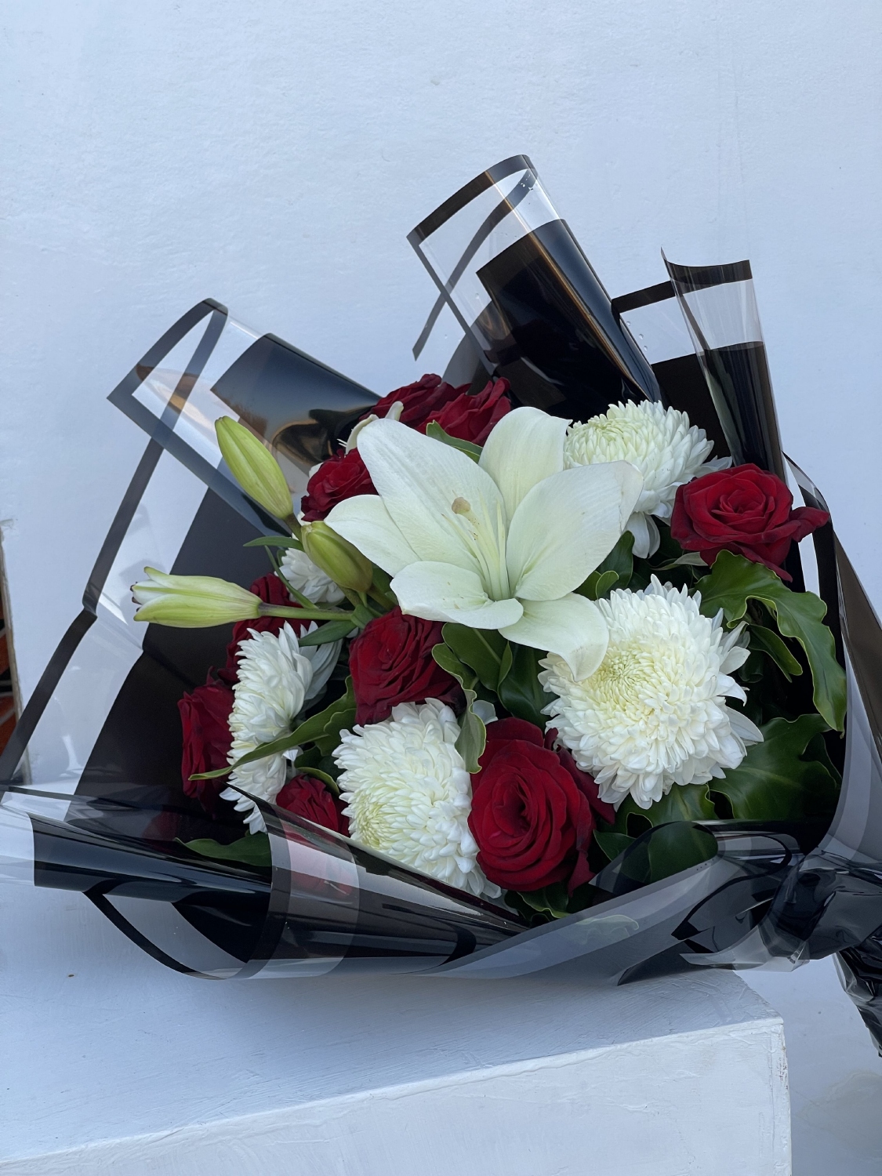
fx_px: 2174
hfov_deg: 22.9
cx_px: 441
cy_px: 588
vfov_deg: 30.3
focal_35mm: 64
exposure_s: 1/145
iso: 20
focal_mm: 7.5
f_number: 2.2
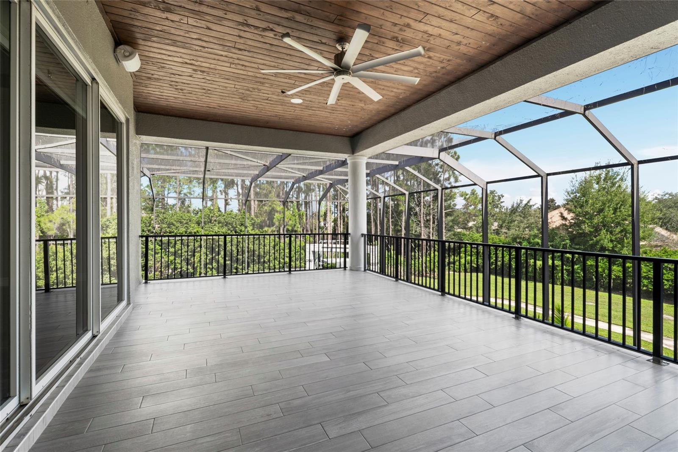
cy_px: 226
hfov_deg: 100.4
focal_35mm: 15
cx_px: 339
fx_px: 282
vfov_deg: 77.3
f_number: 7.1
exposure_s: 1/10
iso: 100
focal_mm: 10
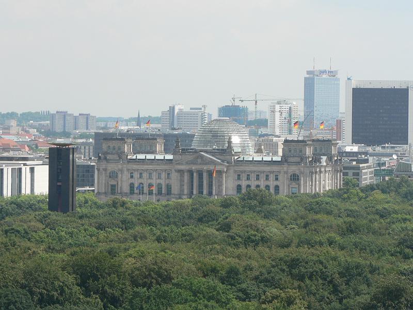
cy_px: 155
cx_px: 206
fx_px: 2863
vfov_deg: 6.2
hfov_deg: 8.2
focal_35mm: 240
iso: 80
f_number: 5
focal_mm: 40.1
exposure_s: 1/400
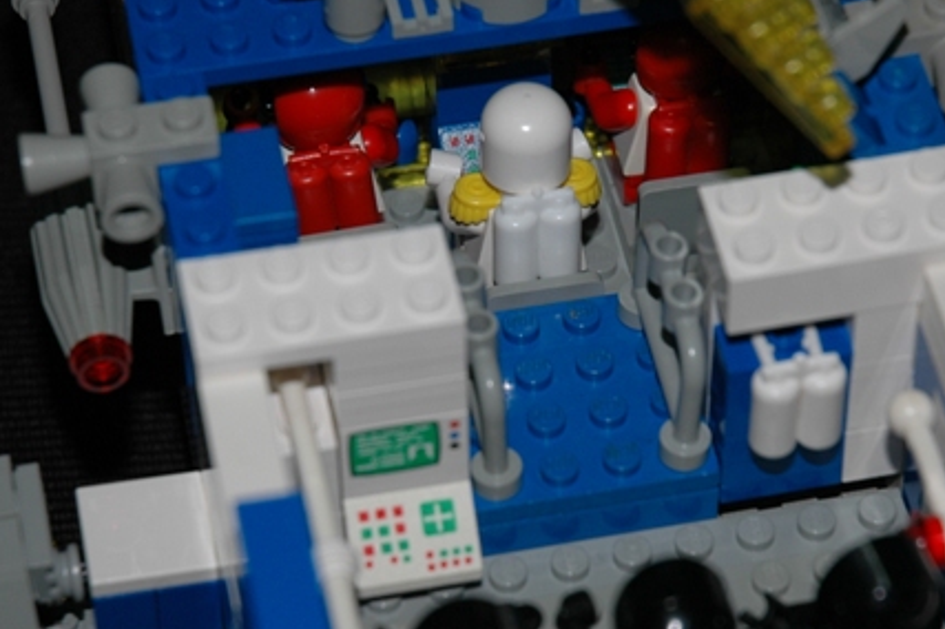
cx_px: 518
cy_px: 367
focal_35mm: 162
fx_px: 4249
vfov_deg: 8.5
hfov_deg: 12.7
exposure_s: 1/60
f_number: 4.5
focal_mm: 60
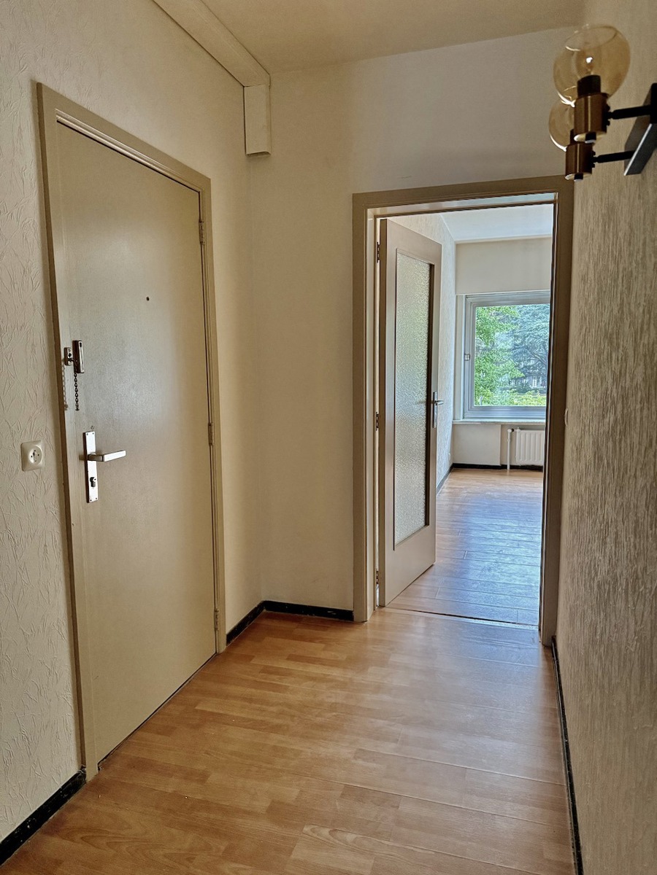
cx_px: 328
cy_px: 438
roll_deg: +0.5
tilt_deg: -6.3
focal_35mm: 24
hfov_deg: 56.8
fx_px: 607
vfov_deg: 71.6
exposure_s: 1/50
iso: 500
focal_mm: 6.76
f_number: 1.78
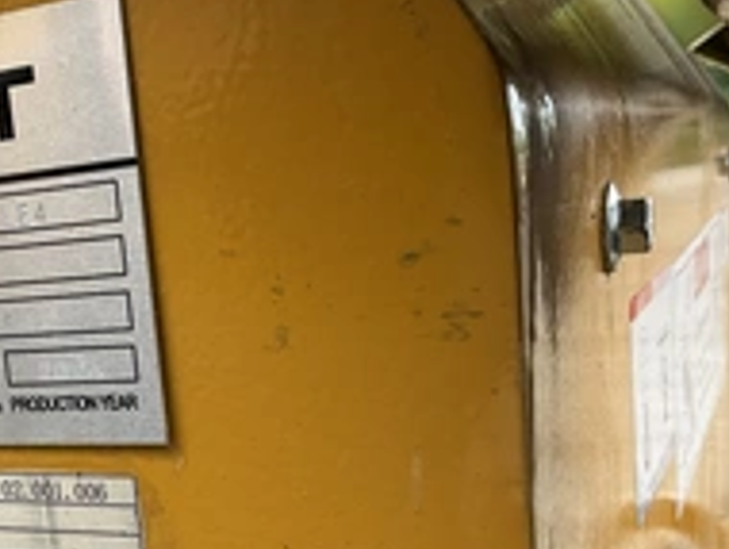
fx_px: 1286
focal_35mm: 61
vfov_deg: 23.7
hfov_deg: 30.4
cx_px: 92
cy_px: 442
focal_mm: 3
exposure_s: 1/294
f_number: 1.8
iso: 25
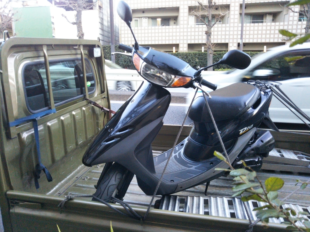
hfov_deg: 60.0
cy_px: 116
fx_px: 269
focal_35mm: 30
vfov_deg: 46.8
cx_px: 155
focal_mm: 4
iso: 168
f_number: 2.2
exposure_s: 1/46
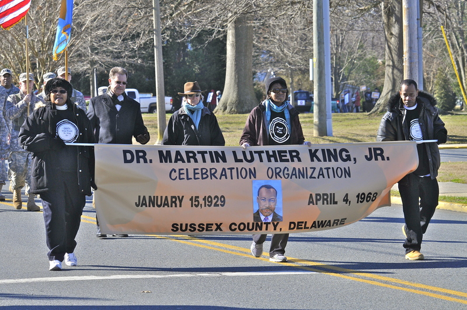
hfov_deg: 10.2
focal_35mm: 202
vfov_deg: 6.8
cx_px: 234
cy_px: 155
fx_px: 2623
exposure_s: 1/350
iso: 400
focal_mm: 135
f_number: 9.5
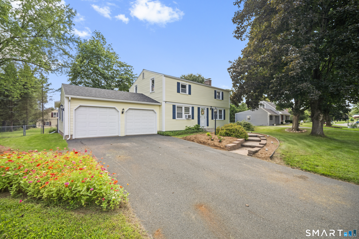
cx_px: 180
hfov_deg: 104.3
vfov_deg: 81.2
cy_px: 120
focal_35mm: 14
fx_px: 140
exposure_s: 1/200
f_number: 7.1
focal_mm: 14
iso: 320
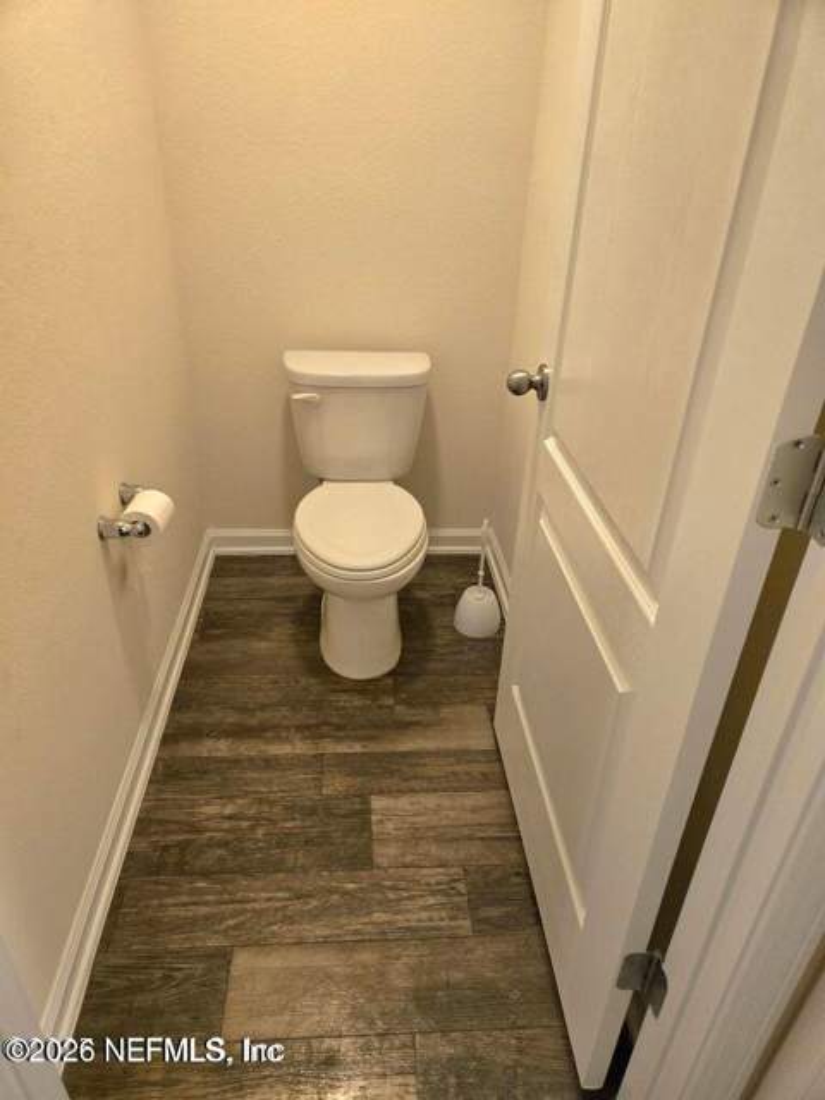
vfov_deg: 73.9
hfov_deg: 58.9
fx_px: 731
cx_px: 412
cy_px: 550
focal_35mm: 23
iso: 640
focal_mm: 5.4
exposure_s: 1/60.2
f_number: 1.8
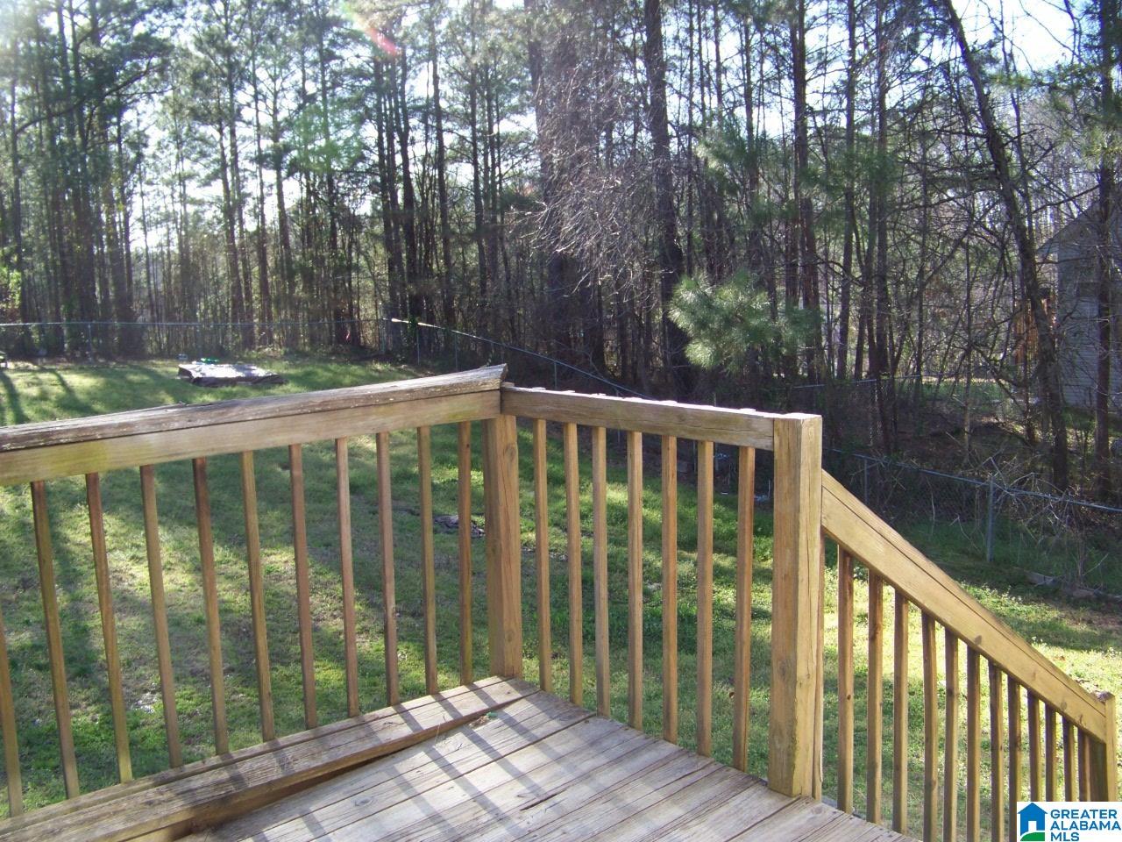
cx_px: 561
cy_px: 421
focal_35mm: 36
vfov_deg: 39.7
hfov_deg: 51.4
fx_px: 1167
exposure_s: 1/200
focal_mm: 5.85
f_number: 2.8
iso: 63
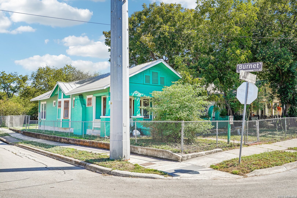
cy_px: 99
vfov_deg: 43.0
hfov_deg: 61.1
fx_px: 252
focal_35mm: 30
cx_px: 148
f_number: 8
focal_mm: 30.5
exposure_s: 1/160
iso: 100
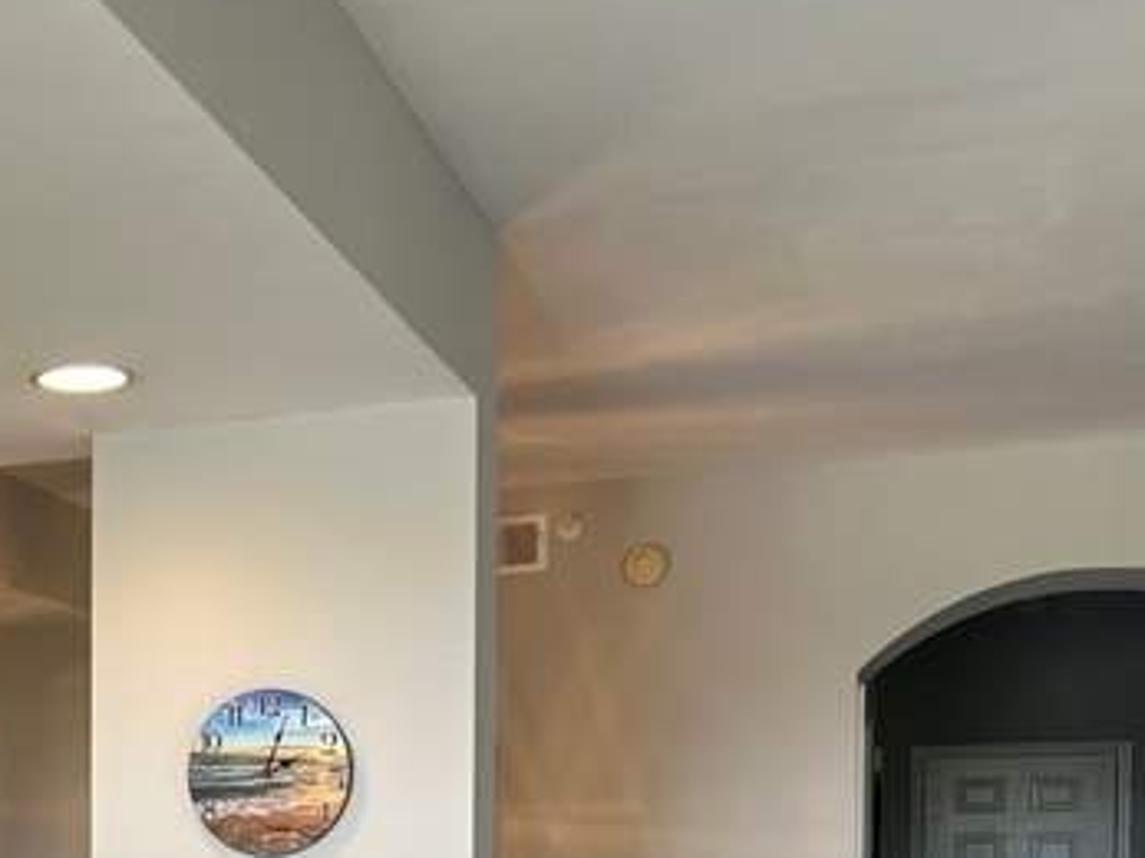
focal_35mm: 60
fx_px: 1984
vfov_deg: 23.2
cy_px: 891
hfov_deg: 29.7
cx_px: -36
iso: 100
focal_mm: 5.7
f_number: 1.5
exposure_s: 1/120
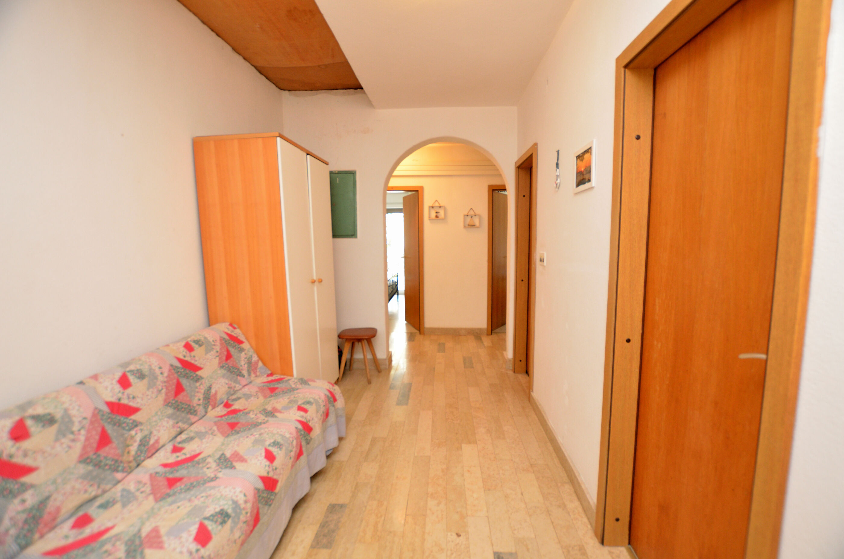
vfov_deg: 77.1
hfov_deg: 100.5
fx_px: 351
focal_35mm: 15
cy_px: 280
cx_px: 422
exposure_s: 1/60
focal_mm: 10
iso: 560
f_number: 4
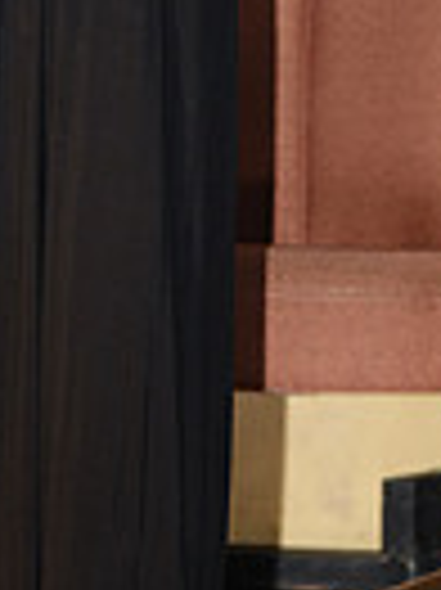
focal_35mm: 341
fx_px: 5802
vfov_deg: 5.8
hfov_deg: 4.3
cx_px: -184
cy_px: -221
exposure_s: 1/125
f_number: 5.6
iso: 1600
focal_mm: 68.7
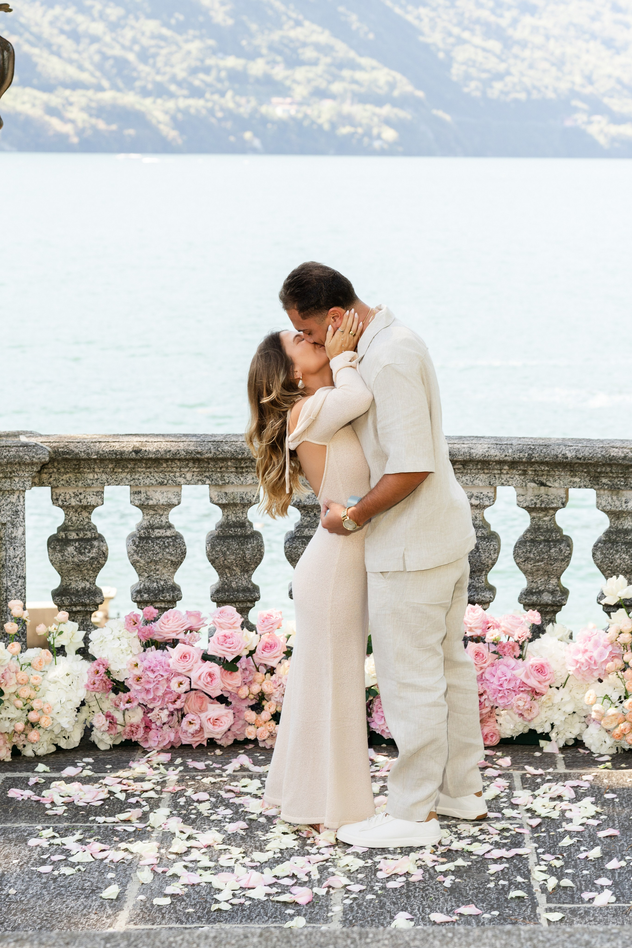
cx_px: 316
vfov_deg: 23.9
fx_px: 2238
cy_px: 474
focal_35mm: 85
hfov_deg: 16.1
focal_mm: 85
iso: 250
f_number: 6.3
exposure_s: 1/250
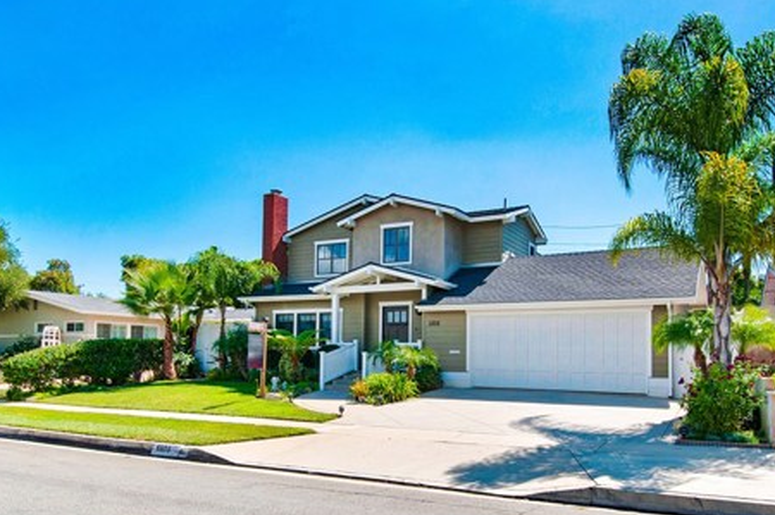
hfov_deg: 66.1
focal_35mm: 28
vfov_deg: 46.3
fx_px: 596
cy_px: 321
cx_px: 393
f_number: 16
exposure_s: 1/60
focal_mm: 13
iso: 200
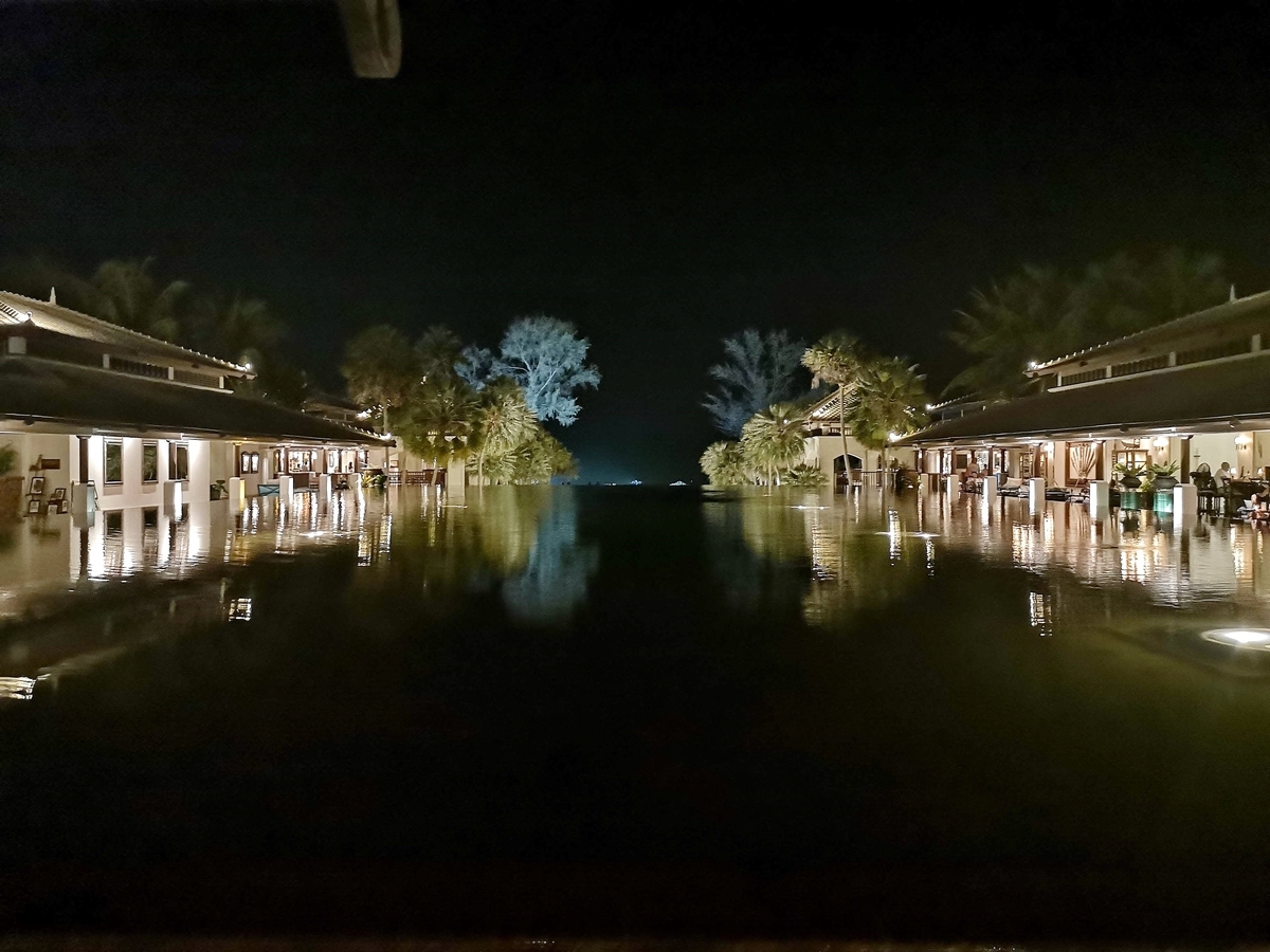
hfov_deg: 65.3
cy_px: 476
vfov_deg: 51.4
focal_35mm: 27
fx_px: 991
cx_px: 635
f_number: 1.8
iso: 4000
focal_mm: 3.95
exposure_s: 1/16.7
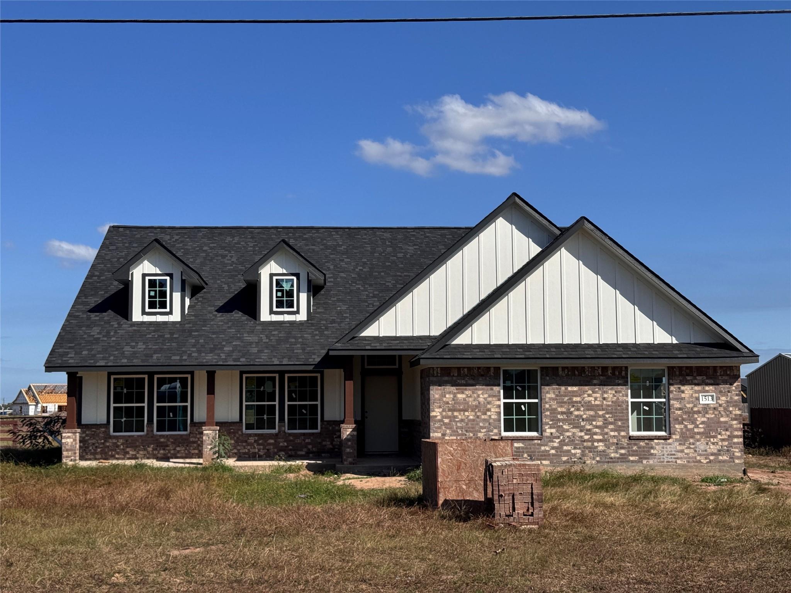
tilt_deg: +5.7
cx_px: 396
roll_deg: +0.7
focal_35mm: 48
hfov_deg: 39.7
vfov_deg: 30.3
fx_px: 1097
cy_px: 296
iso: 64
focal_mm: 6.76
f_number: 1.78
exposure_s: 1/6410
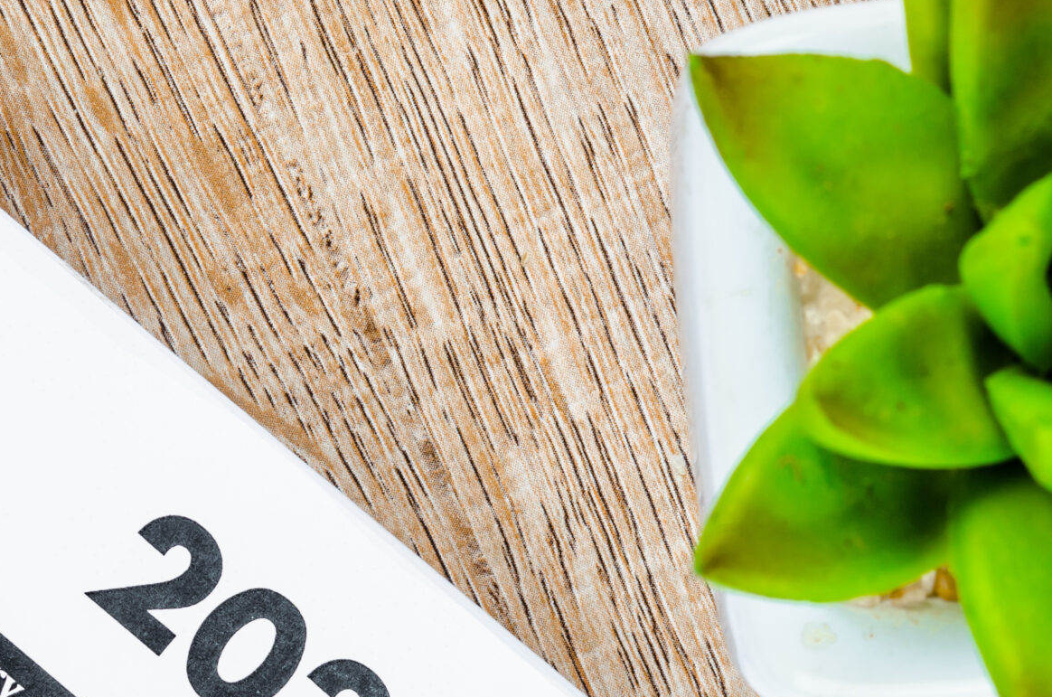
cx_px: 305
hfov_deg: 10.4
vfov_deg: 6.9
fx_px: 5774
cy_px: 696
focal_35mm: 198
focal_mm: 60
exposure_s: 1/100
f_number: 11
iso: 100
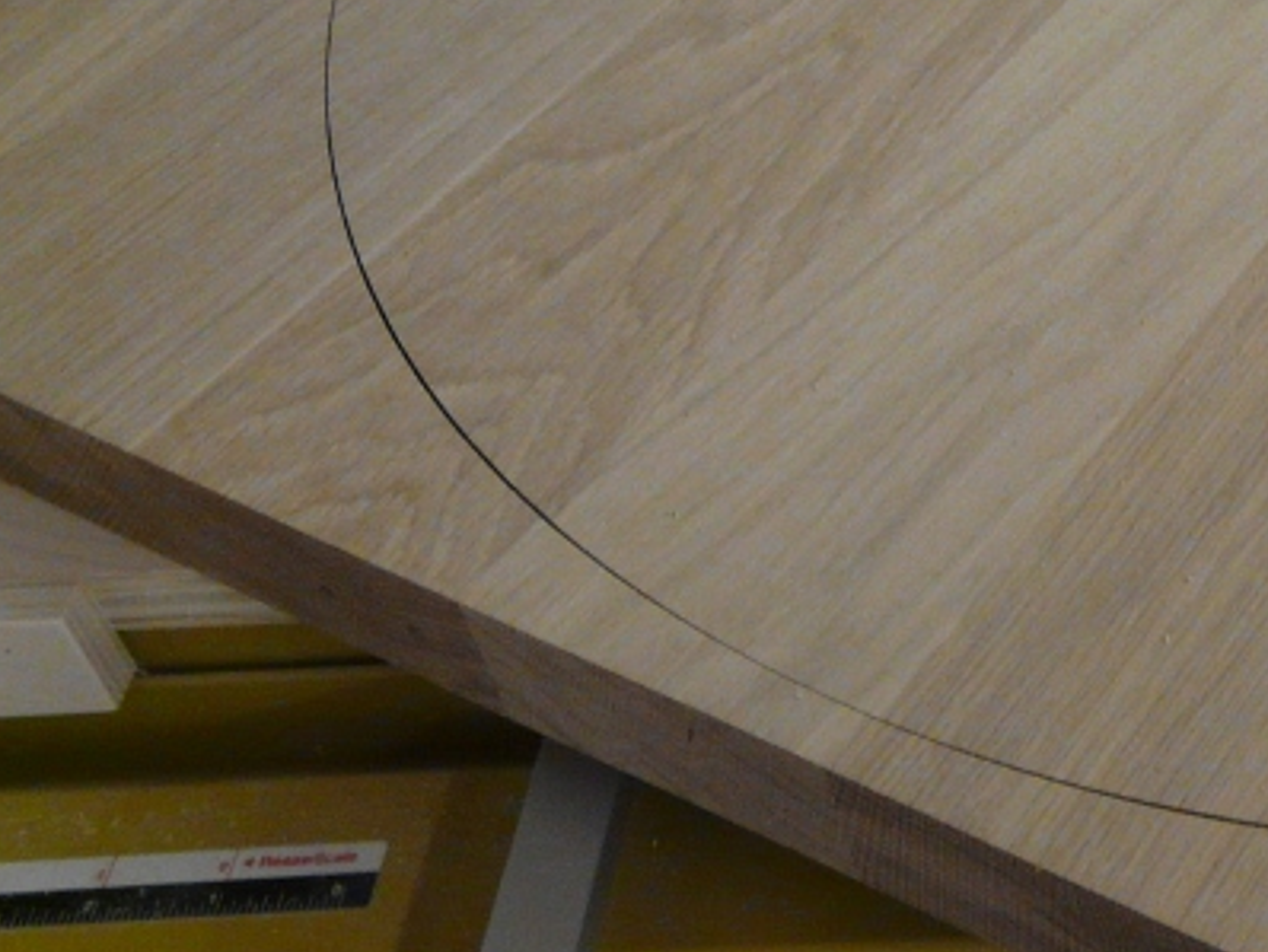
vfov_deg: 20.0
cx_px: 1612
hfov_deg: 24.0
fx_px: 2639
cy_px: 76
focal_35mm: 72
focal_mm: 4.6
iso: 200
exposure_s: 1/20
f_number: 2.8
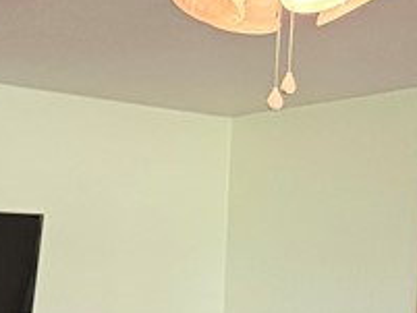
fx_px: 1471
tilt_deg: -7.2
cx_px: -429
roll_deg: -0.1
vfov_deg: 11.3
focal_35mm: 122
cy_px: 572
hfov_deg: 13.6
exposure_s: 1/60
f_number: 1.78
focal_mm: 6.76
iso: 320
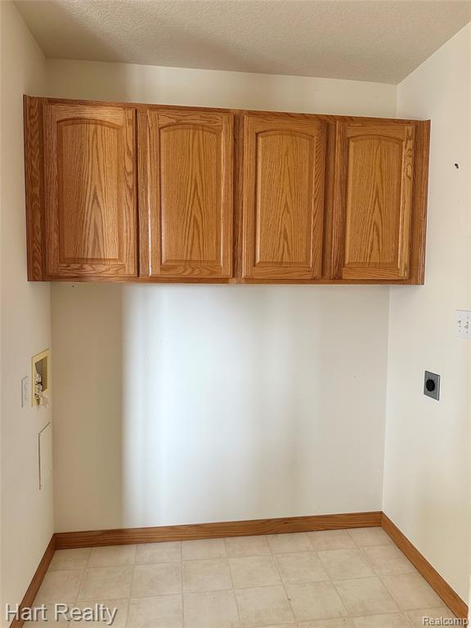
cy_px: 314
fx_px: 435
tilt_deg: -4.0
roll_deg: -1.1
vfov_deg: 71.6
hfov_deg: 56.8
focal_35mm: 24
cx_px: 236
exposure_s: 1/60
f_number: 1.78
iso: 250
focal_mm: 6.86
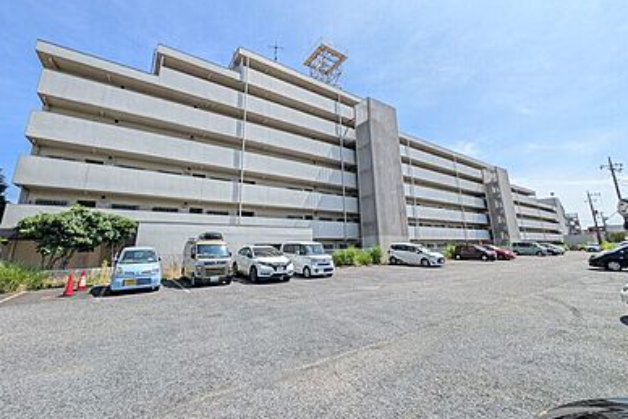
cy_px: 186
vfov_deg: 77.1
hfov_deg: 100.4
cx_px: 309
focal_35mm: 15
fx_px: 262
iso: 51
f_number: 2.2
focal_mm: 1.83
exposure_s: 1/1527
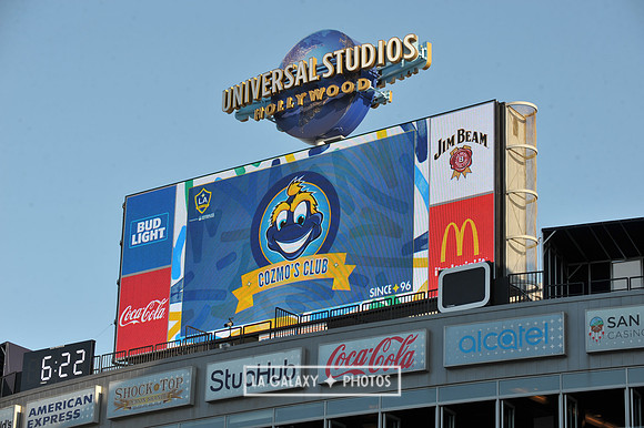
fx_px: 1877
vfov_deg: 13.0
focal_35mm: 105
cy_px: 214
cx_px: 322
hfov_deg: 19.5
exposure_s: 1/320
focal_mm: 105
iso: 200
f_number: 9
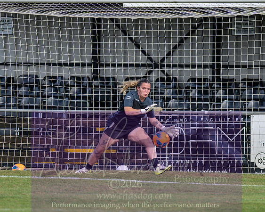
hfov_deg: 3.0
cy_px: 118
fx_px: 5142
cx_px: 118
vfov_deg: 2.4
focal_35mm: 656
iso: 125
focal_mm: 300
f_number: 2.8
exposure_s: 1/2000
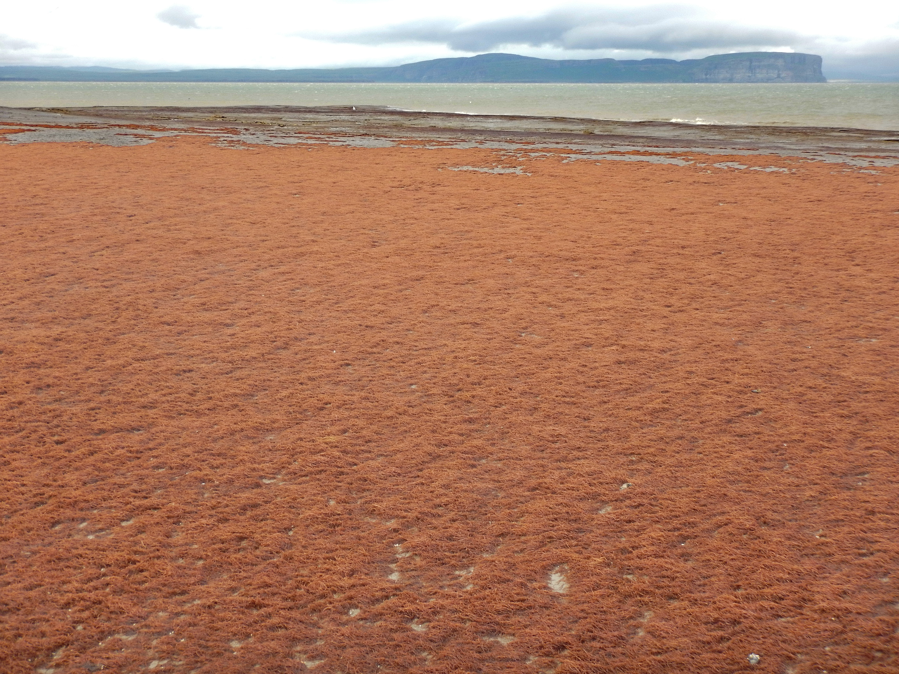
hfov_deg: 42.9
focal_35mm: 44
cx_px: 450
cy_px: 337
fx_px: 1143
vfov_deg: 32.9
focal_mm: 7.8
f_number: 4.3
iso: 125
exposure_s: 1/250
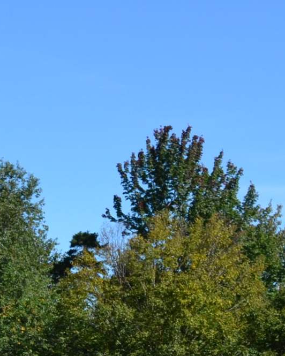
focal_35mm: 156
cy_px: 334
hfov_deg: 9.2
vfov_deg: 12.3
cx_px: -325
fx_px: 1645
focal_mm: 24
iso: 100
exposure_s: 1/250
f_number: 8
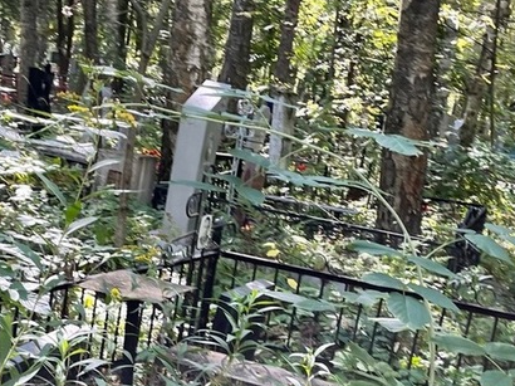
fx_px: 966
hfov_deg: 29.7
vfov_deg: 22.0
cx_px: 187
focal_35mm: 65
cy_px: 357
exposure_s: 1/121
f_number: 1.6
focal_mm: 4.2
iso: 80
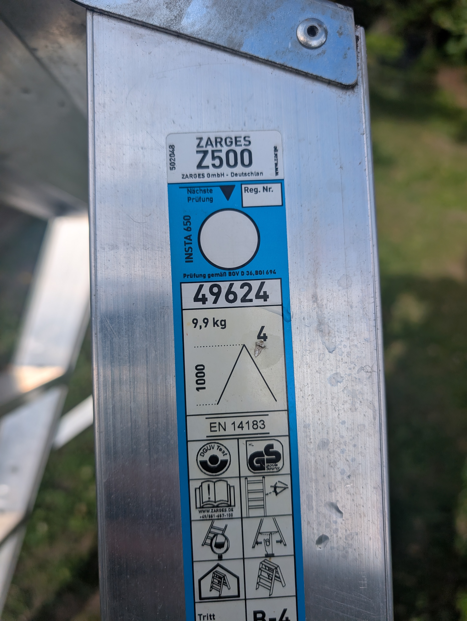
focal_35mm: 24
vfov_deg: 71.5
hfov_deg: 56.9
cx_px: 234
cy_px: 310
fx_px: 431
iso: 22
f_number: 1.68
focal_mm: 6.9
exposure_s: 1/1984
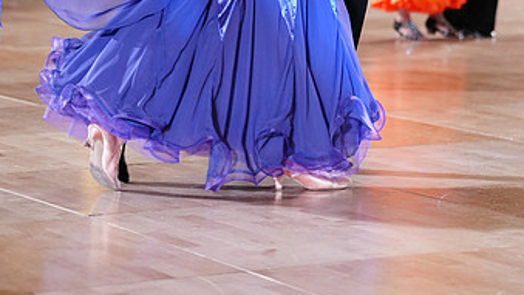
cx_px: 260
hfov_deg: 13.2
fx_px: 2266
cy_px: -116
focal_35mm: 163
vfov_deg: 7.4
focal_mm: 91
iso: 2500
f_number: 2.8
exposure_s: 1/320
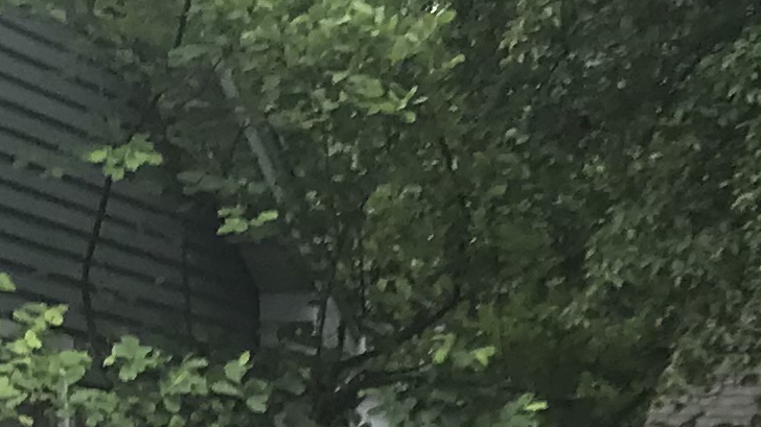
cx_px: 890
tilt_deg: -9.0
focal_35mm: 169
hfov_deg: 12.5
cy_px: 1236
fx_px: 3409
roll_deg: -0.4
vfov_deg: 6.6
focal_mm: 3.99
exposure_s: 1/383
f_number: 1.8
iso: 20
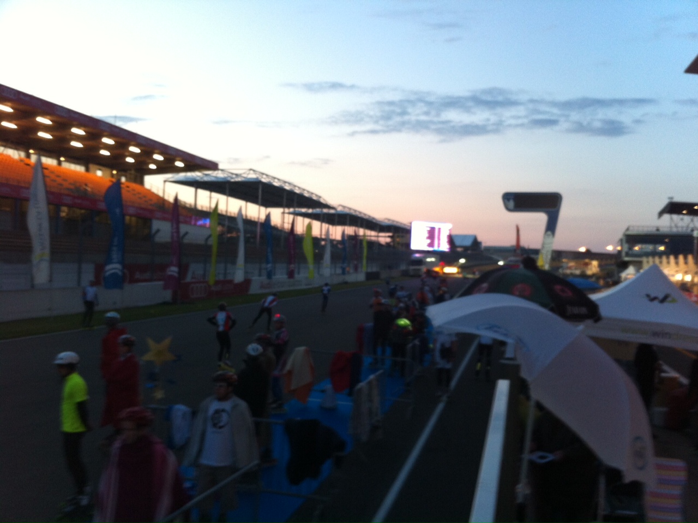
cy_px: 262
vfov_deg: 40.6
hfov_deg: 52.7
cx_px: 349
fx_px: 705
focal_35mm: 35
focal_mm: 3.85
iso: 100
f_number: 2.8
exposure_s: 1/15
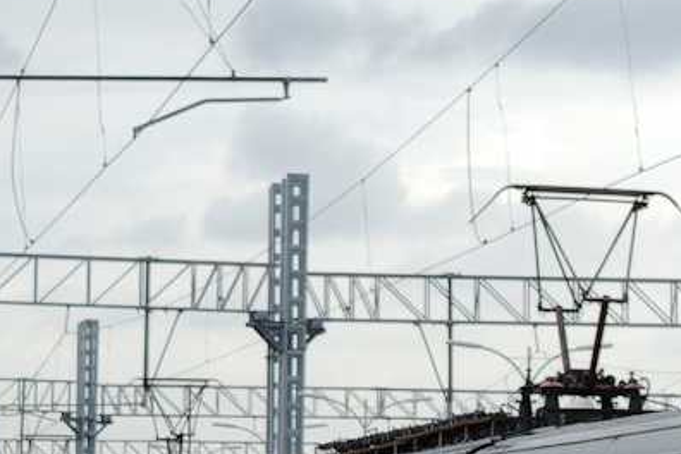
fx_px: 4294
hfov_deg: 8.9
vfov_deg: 6.0
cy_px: 667
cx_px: 944
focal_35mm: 227
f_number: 8
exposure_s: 1/160
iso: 200
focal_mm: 40
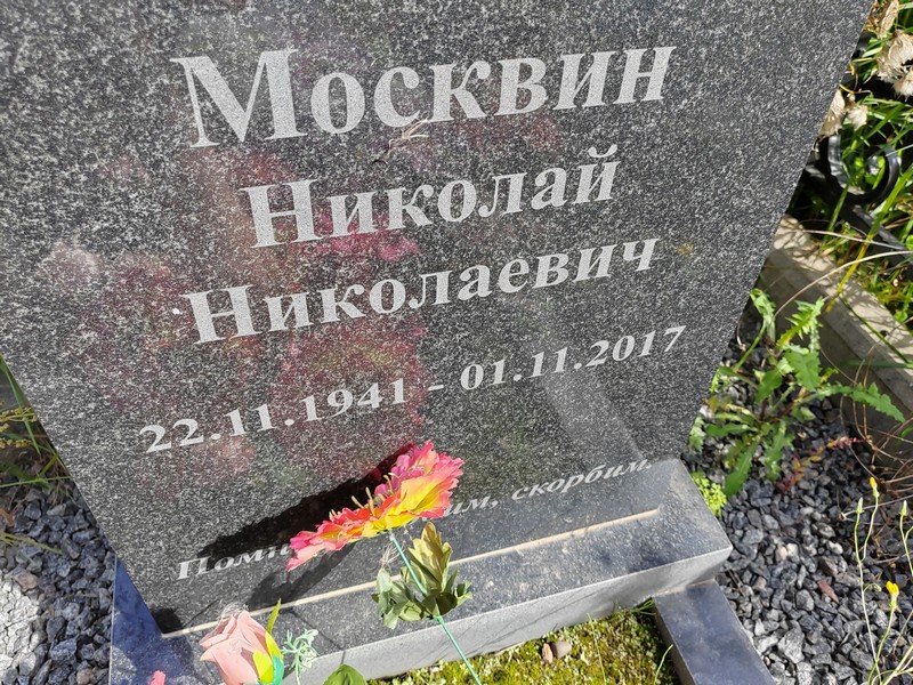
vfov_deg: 51.4
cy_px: 342
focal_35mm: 27
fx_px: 712
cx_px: 456
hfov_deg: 65.3
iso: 100
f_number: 1.9
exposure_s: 1/380
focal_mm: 5.52
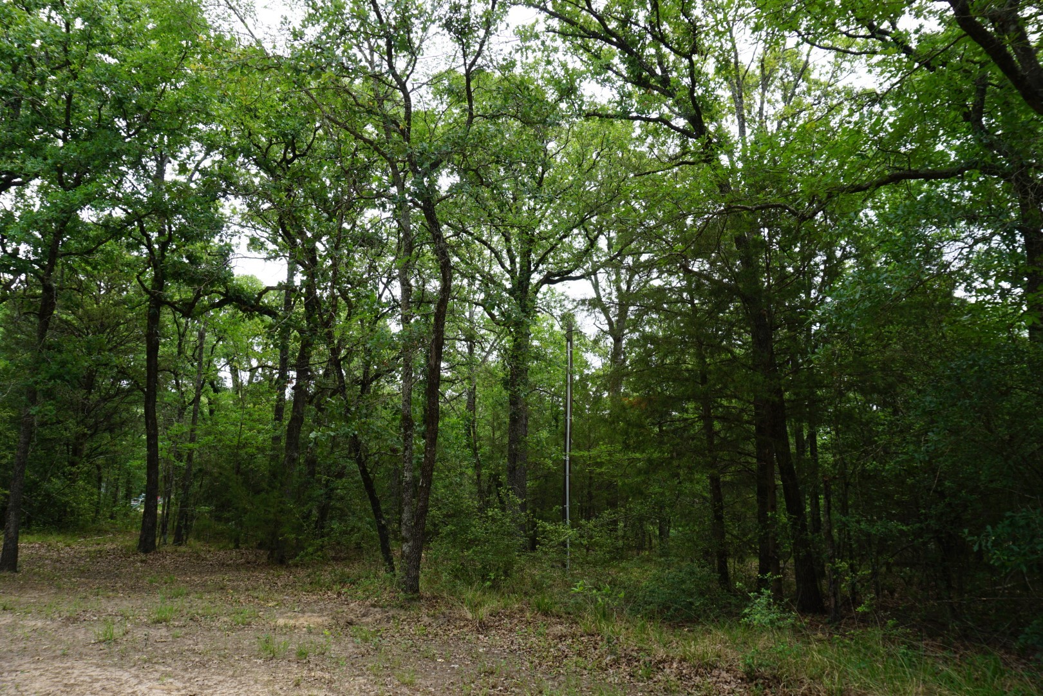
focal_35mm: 24
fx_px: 695
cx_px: 522
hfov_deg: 73.7
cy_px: 348
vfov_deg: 53.1
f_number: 8
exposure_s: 1/80
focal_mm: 16
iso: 100
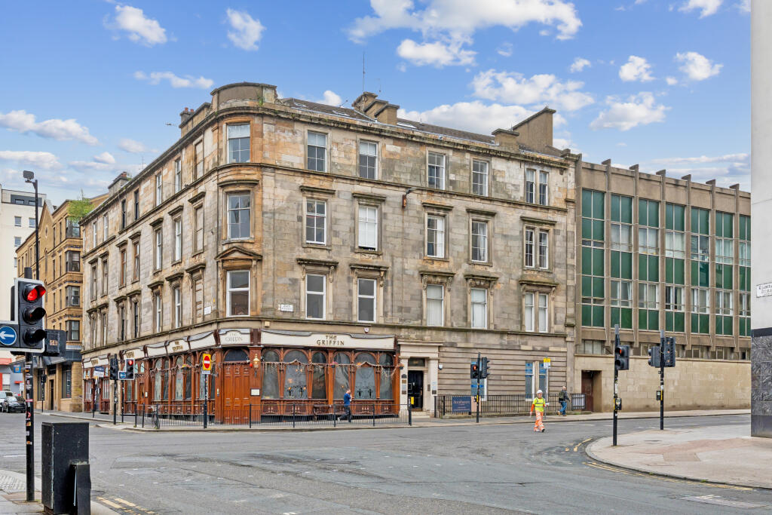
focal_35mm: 31
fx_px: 665
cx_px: 386
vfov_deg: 42.3
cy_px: 258
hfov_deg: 60.3
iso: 320
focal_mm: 21.2
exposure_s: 1/200
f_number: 9
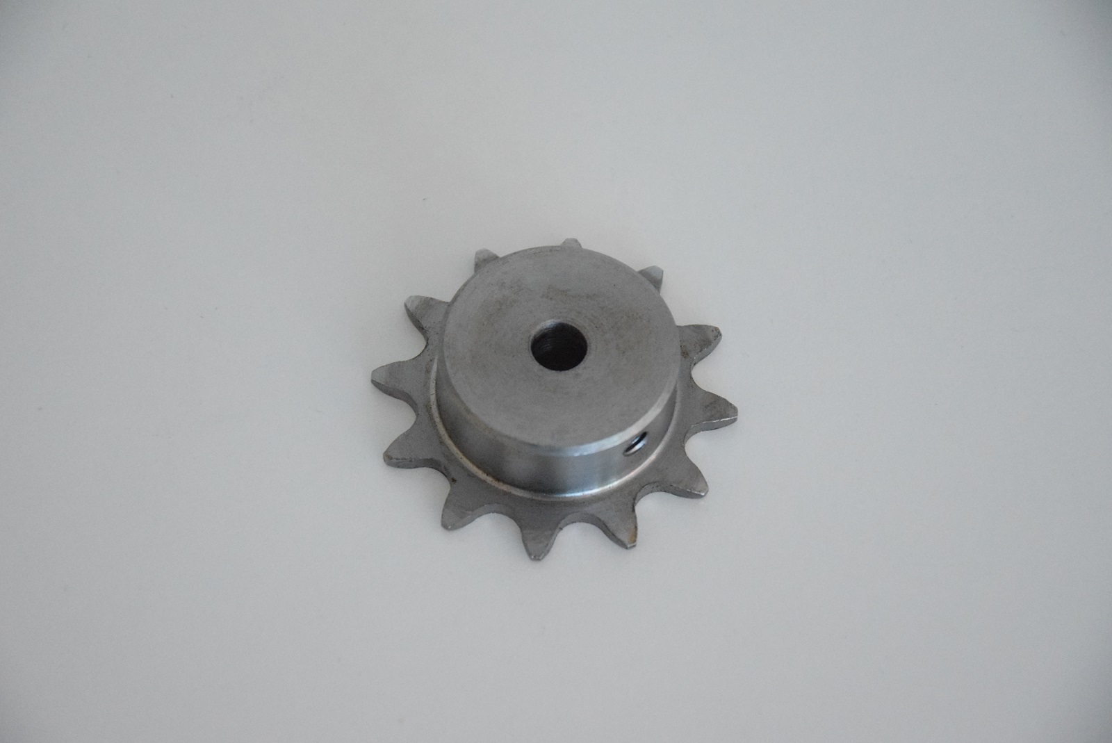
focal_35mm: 128
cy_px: 372
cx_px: 556
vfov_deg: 10.8
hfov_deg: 16.1
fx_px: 3941
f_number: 5.6
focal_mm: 85
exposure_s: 1/320
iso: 6400
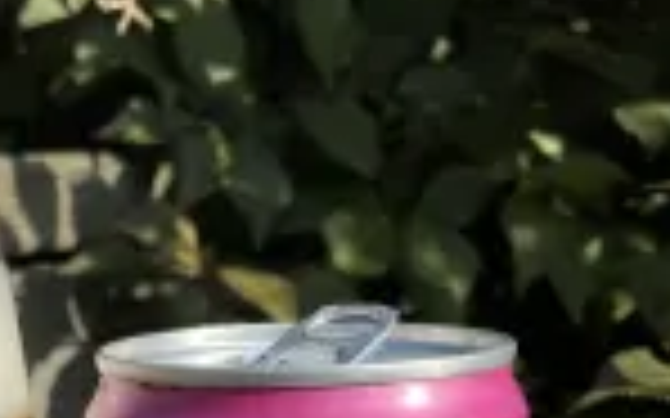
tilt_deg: -20.0
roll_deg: +3.5
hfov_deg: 26.5
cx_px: 18
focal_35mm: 74
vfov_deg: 15.2
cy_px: 755
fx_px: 1351
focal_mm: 4.25
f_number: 1.8
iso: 32
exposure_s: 1/1701
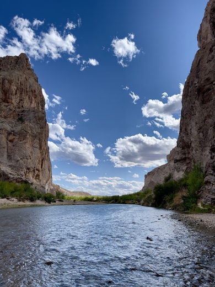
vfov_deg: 69.4
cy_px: 144
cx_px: 108
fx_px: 207
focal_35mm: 25
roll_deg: -1.9
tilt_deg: +14.9
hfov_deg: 54.9
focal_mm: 5.1
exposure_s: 1/2049
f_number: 1.6
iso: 32
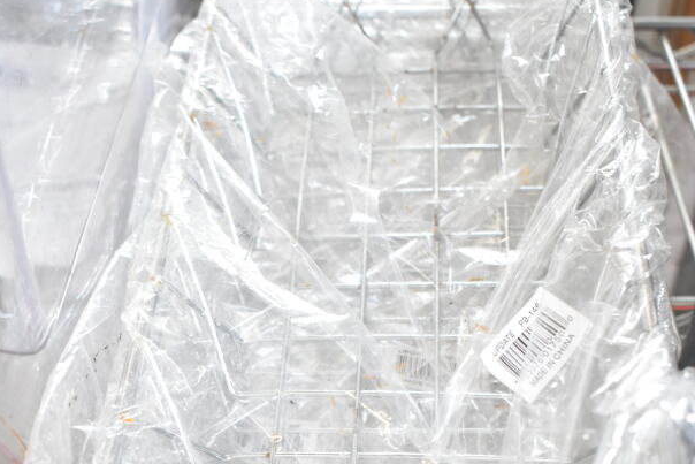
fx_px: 1139
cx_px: 346
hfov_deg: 33.9
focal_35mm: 59
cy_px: 419
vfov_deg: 22.4
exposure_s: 1/100
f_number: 5
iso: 1600
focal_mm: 26
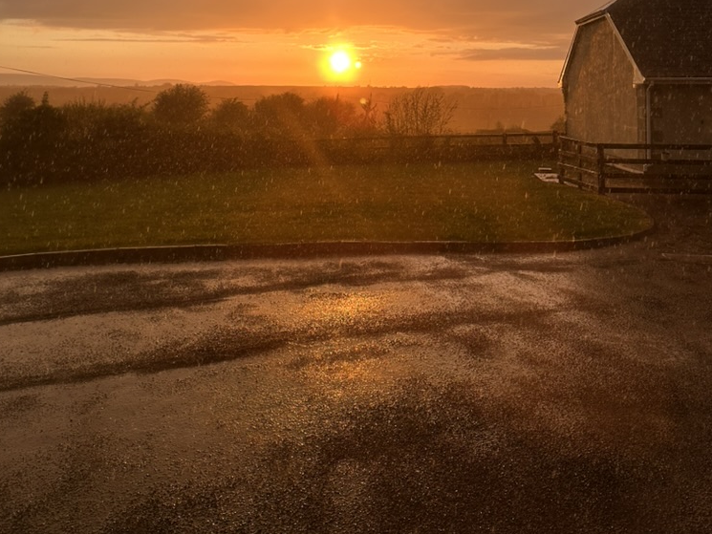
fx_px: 679
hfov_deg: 55.3
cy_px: 80
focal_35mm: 33
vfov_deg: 40.5
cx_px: 354
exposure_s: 1/773
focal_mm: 6.86
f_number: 1.78
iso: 80
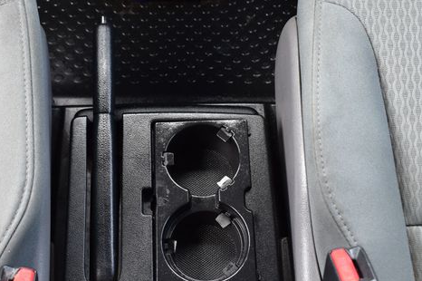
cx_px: 170
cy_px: 163
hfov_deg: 33.5
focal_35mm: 60
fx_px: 699
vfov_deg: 22.7
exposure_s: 1/40
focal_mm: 29
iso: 400
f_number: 7.1
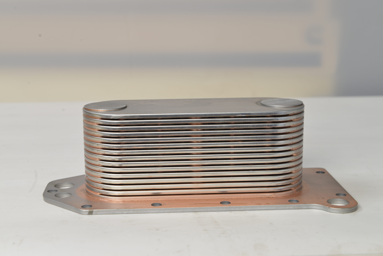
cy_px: 128
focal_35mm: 62
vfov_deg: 21.9
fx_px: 660
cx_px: 192
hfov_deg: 32.4
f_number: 10
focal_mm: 62
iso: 320
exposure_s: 1/20
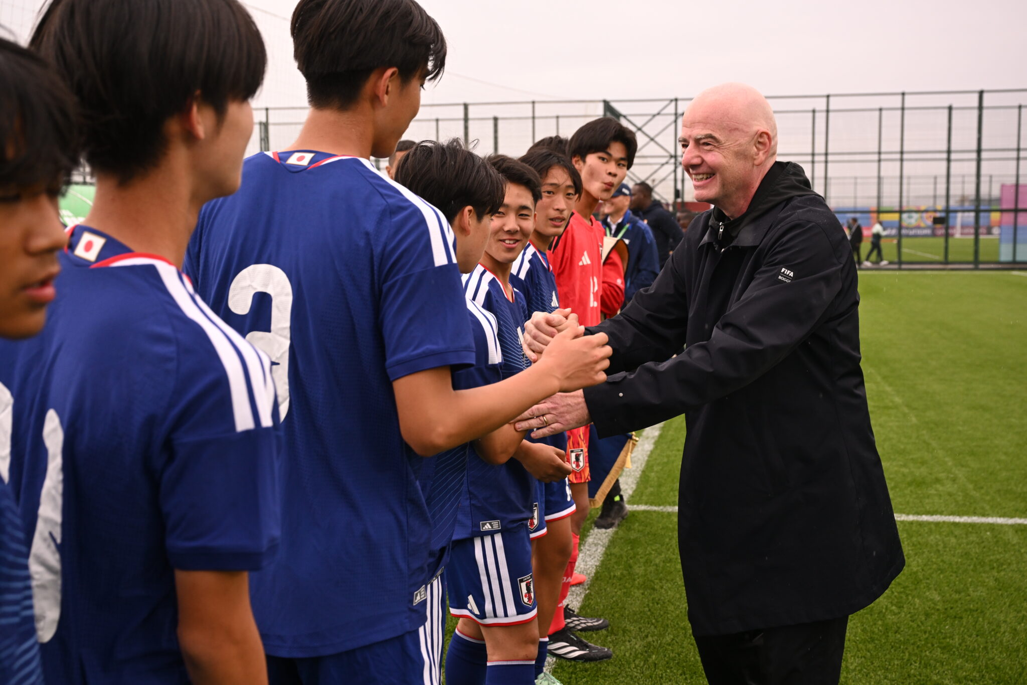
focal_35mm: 43
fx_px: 1227
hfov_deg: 45.4
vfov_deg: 31.2
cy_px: 342
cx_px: 514
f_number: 5.6
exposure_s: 1/800
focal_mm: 43
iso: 1000
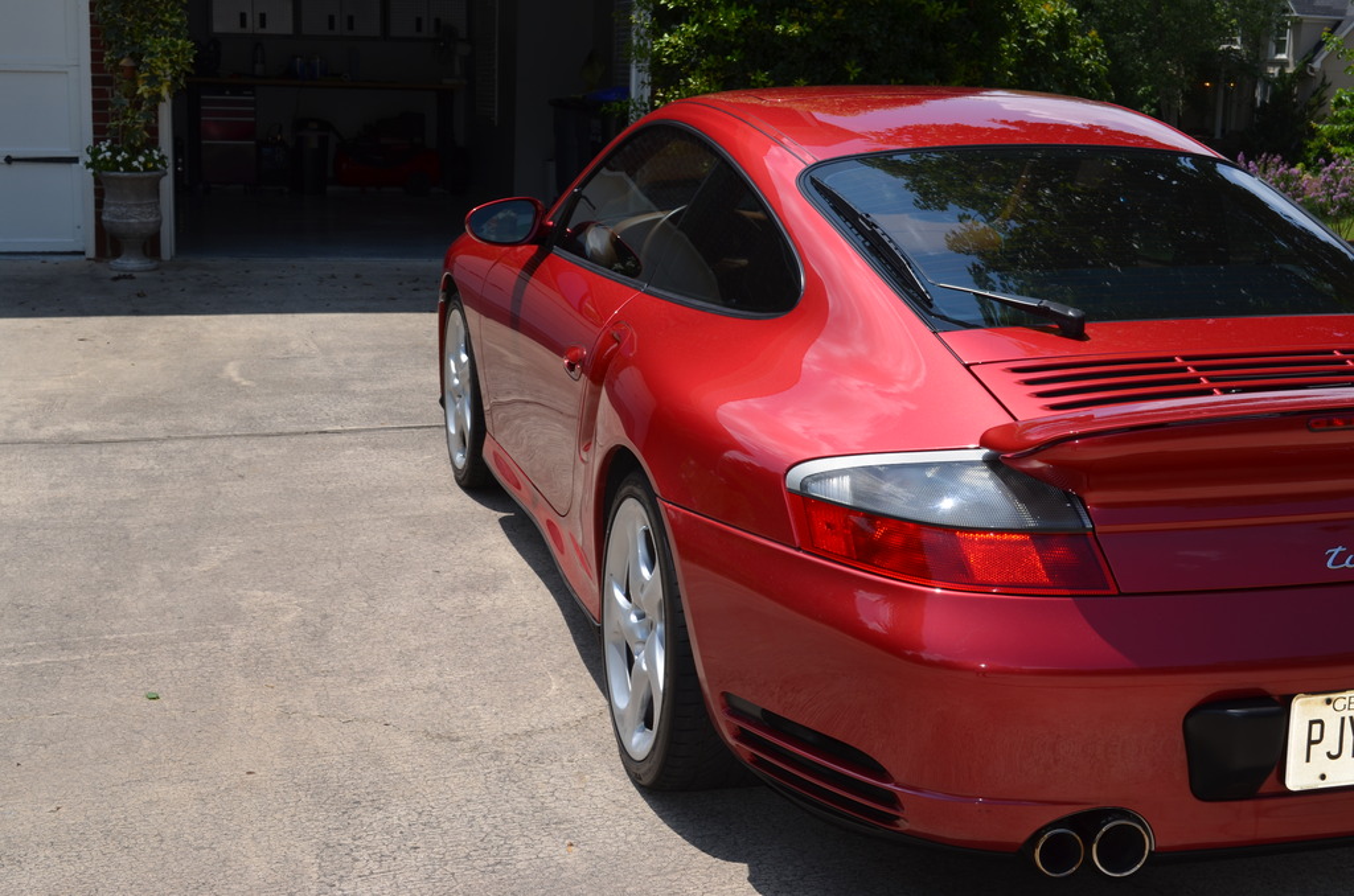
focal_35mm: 48
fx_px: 1801
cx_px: 677
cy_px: 448
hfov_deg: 41.2
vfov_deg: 27.9
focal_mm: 32
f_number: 9
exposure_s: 1/200
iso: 100
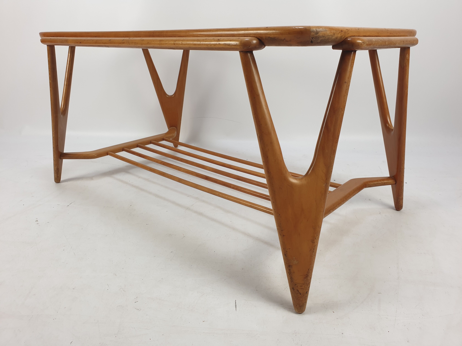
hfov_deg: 67.3
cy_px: 173
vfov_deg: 53.1
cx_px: 231
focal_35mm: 26
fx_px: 347
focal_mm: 4.3
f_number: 2.4
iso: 64
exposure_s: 1/100
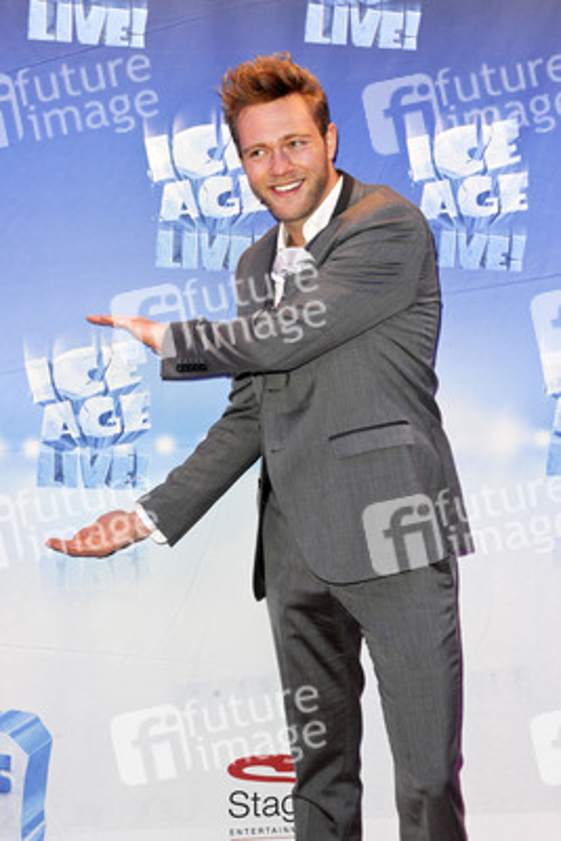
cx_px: 280
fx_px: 1635
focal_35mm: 70
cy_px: 420
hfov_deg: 19.5
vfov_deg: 28.8
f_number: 10
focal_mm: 70
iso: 1600
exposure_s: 1/160
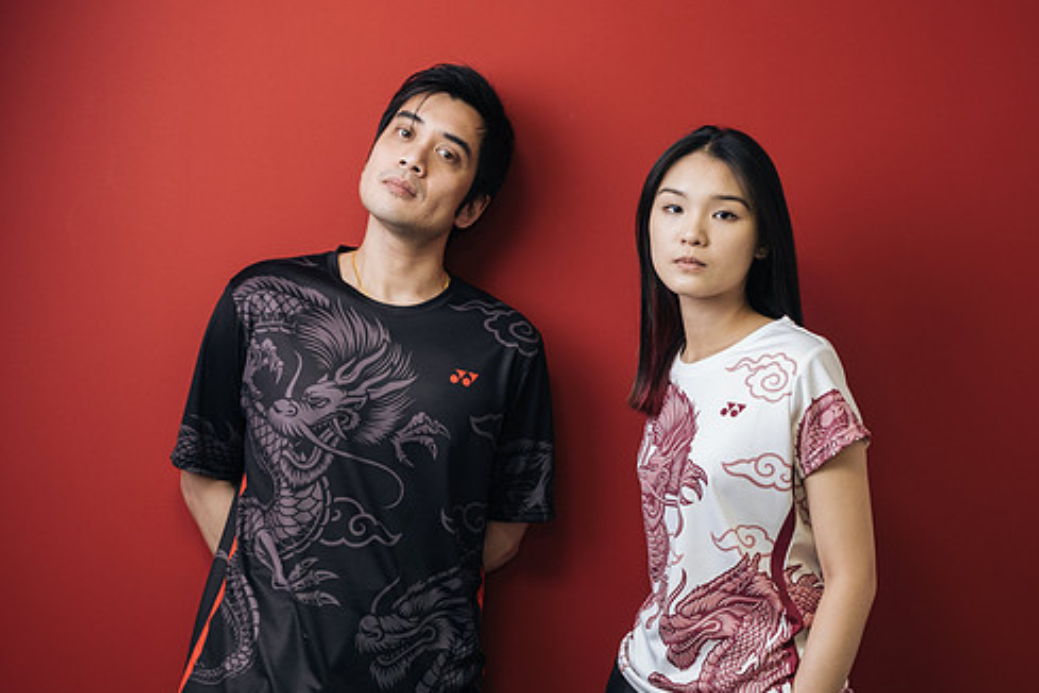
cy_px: 399
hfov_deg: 35.0
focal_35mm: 57
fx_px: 1645
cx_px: 540
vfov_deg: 23.8
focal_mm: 32.1
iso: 1000
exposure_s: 1/125
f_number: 3.2
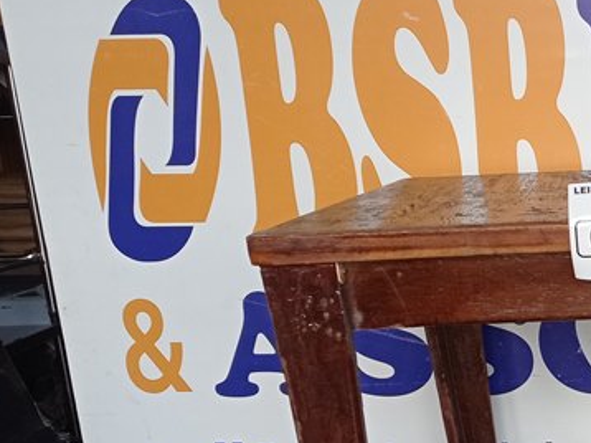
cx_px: 726
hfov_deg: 22.4
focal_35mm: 80
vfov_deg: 17.9
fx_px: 1365
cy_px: 456
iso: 105
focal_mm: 4.7
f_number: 1.79
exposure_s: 1/133
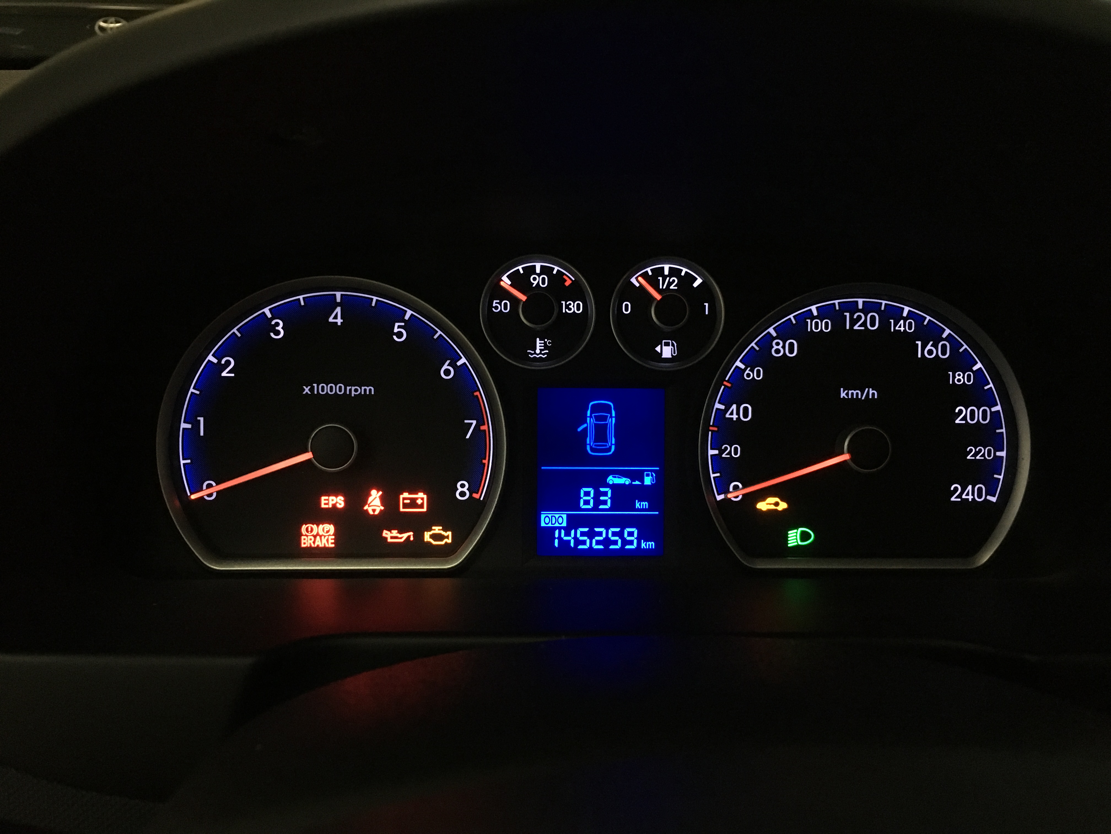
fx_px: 931
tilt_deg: -21.3
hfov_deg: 61.7
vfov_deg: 48.2
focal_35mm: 29
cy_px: 417
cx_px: 556
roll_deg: -1.1
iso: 250
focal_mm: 4.15
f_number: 2.2
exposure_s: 1/17
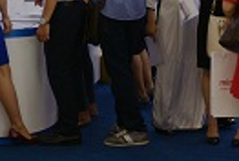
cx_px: 131
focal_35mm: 124
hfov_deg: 16.5
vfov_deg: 10.6
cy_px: -110
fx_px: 825
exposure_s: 1/100
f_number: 2.8
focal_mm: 27
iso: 160
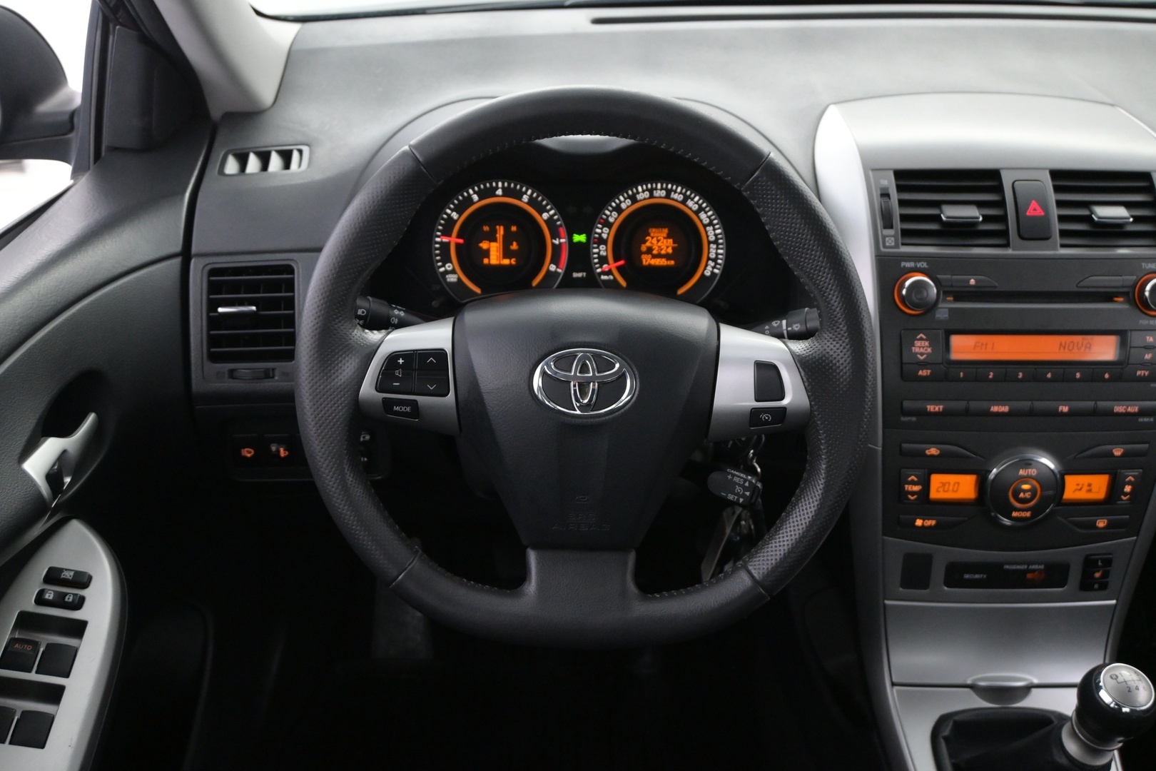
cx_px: 578
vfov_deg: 36.9
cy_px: 386
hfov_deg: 53.1
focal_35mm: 36
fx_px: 1156
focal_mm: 24
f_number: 4.2
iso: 2800
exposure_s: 1/40
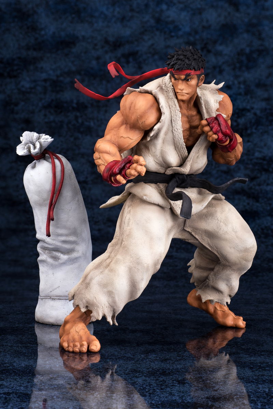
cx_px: 136
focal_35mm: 70
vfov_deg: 28.8
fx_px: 795
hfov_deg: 19.5
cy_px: 204
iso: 64
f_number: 11
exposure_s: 1/125
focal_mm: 70
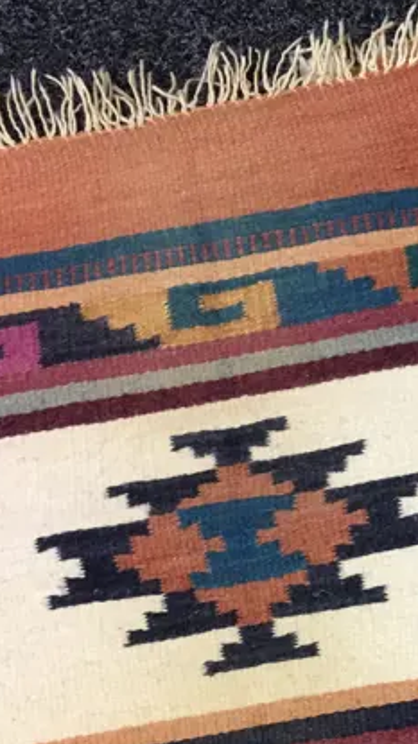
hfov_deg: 13.6
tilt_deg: -79.3
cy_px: 574
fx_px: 1539
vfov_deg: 26.8
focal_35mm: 78
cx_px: 779
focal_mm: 4.15
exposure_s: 1/17
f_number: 2.2
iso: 40
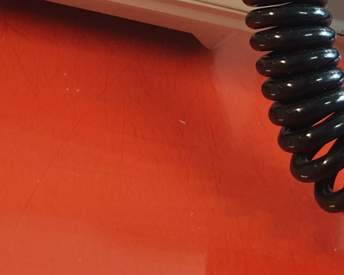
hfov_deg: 21.7
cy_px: -159
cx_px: 176
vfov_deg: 15.8
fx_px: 896
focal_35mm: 88
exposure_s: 1/50
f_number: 1.5
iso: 320
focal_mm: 4.3
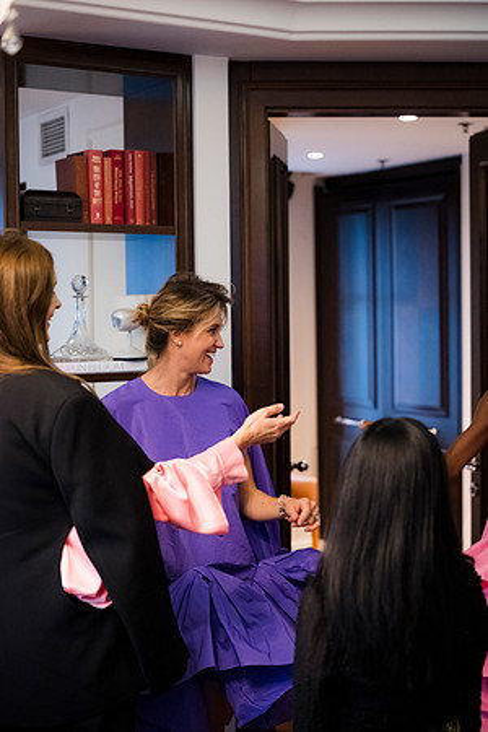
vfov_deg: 36.2
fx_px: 1118
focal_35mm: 55
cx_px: 244
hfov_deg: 24.6
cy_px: 366
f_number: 2.2
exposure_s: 1/200
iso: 3200
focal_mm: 55
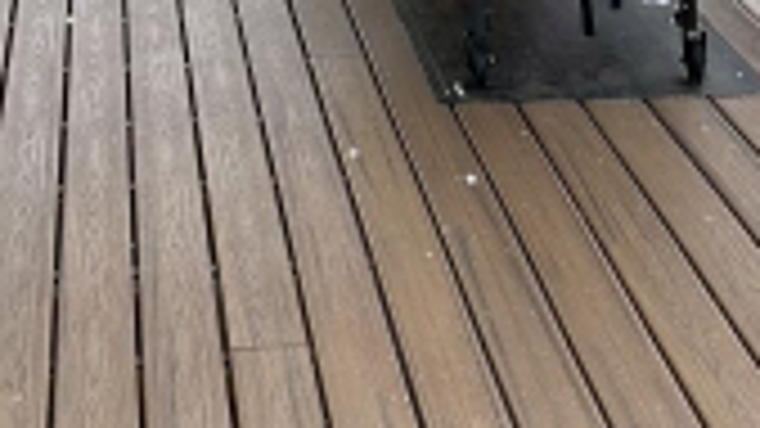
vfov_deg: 10.0
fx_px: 2257
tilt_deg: -3.1
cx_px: 189
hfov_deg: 19.0
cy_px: -421
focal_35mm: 112
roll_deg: +2.8
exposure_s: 1/756
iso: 64
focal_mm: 5.96
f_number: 1.6
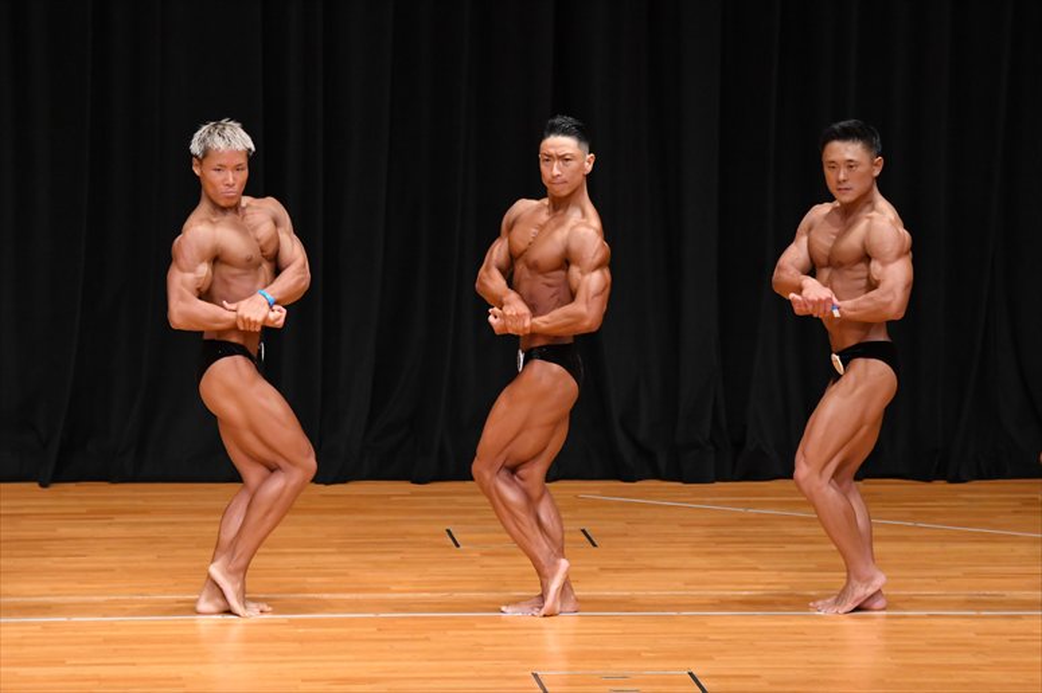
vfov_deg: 5.4
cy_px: 346
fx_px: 7377
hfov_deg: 8.1
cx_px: 521
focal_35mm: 255
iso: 4000
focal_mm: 170
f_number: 5.6
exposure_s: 1/400
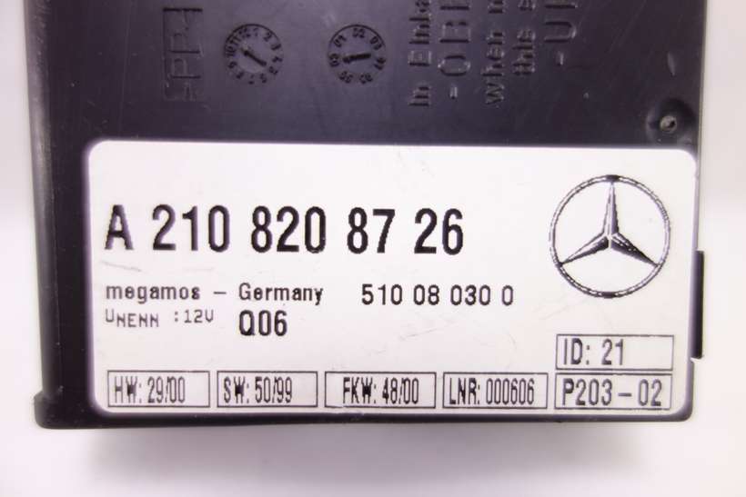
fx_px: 580
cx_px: 373
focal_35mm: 28
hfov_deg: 65.5
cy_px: 248
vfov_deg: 46.4
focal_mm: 10.4
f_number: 1.8
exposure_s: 1/80
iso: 125
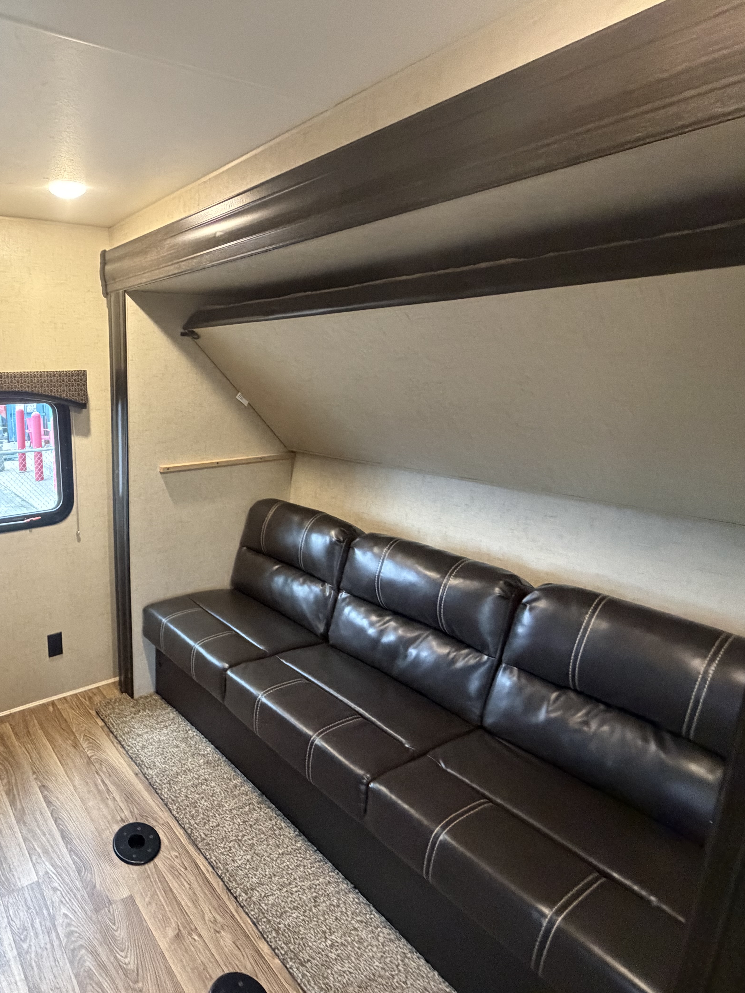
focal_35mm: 19
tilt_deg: -12.2
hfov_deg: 62.4
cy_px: 489
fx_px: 545
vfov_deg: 84.7
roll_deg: +0.3
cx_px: 140
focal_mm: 2.22
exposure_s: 1/60
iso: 800
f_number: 2.2
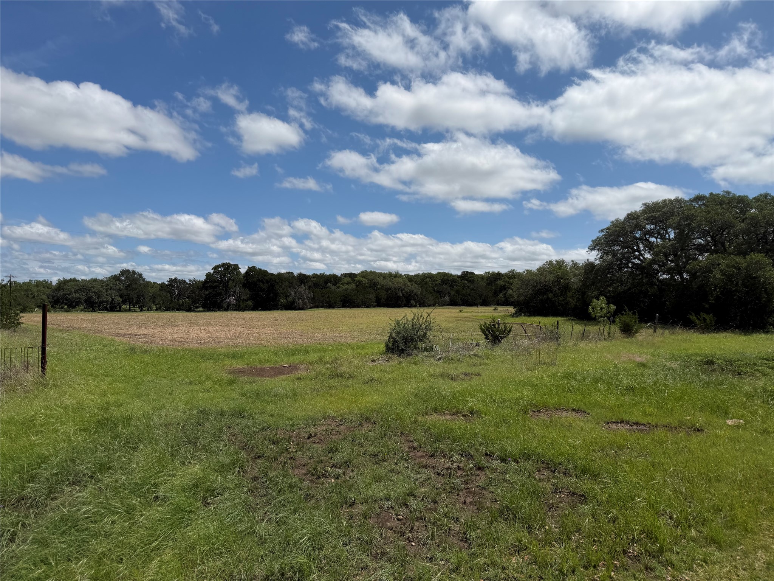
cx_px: 387
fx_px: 537
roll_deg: -0.3
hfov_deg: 71.6
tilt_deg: +2.0
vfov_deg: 56.8
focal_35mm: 24
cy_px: 290
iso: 80
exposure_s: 1/9091
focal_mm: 6.76
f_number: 1.78
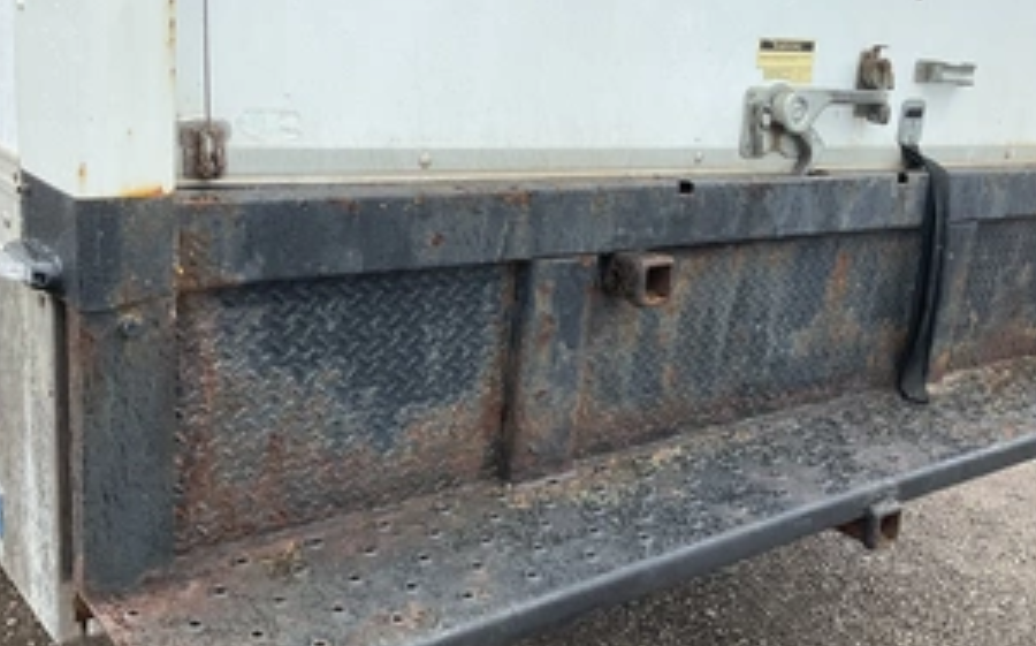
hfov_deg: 48.2
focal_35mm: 41
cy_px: 335
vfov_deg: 31.2
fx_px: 1157
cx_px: 563
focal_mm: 3
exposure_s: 1/353
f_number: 1.8
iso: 25
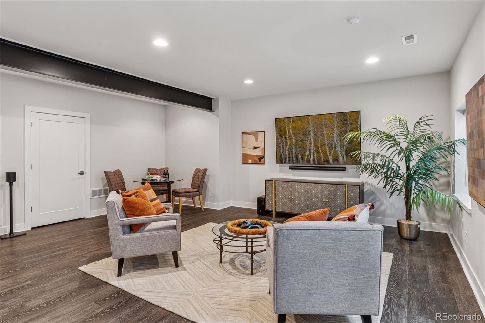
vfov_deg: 61.9
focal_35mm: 20
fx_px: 269
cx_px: 242
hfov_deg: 84.0
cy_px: 162
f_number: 8
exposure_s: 1/2.5
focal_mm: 20
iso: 400
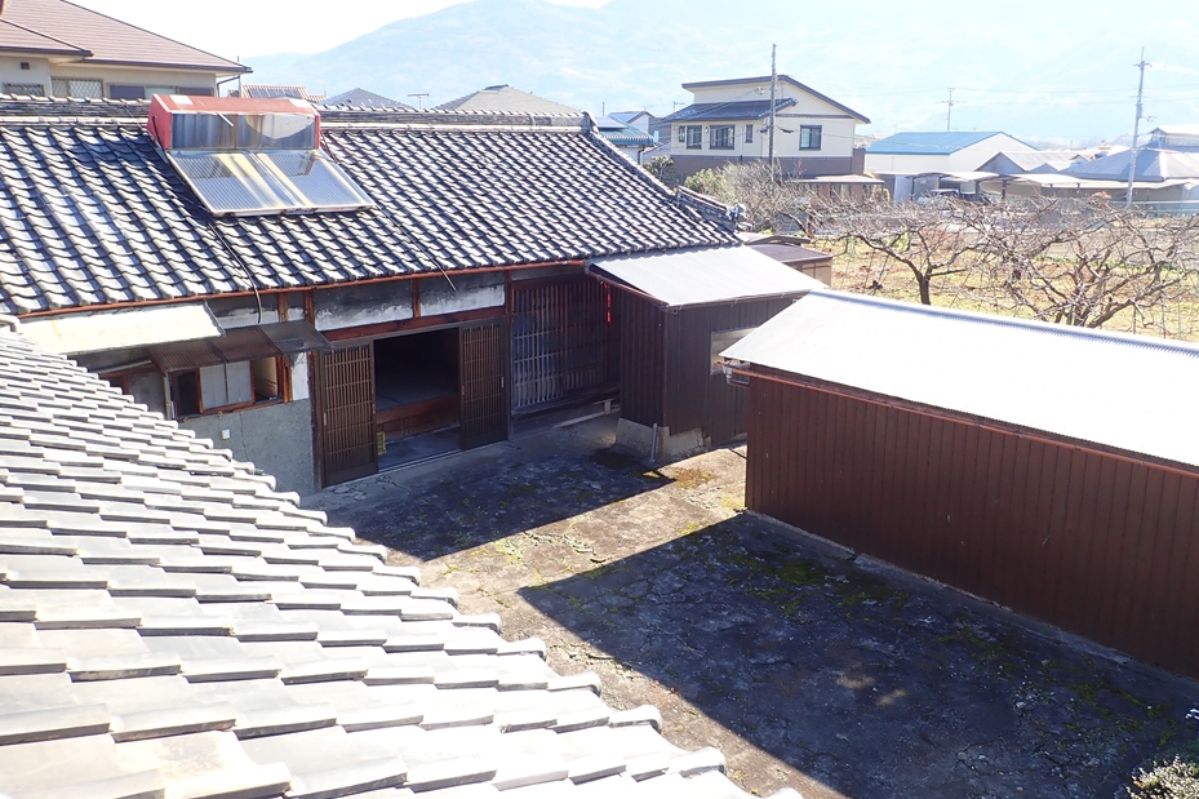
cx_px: 612
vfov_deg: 46.1
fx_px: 932
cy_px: 323
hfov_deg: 65.5
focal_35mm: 28
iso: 100
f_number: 2.8
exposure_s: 1/250
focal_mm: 4.5
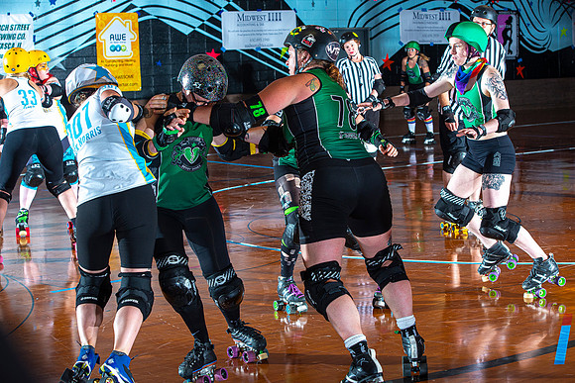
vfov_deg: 16.7
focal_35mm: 82
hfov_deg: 24.8
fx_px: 1308
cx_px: 302
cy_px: 182
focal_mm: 78
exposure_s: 1/160
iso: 640
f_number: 8
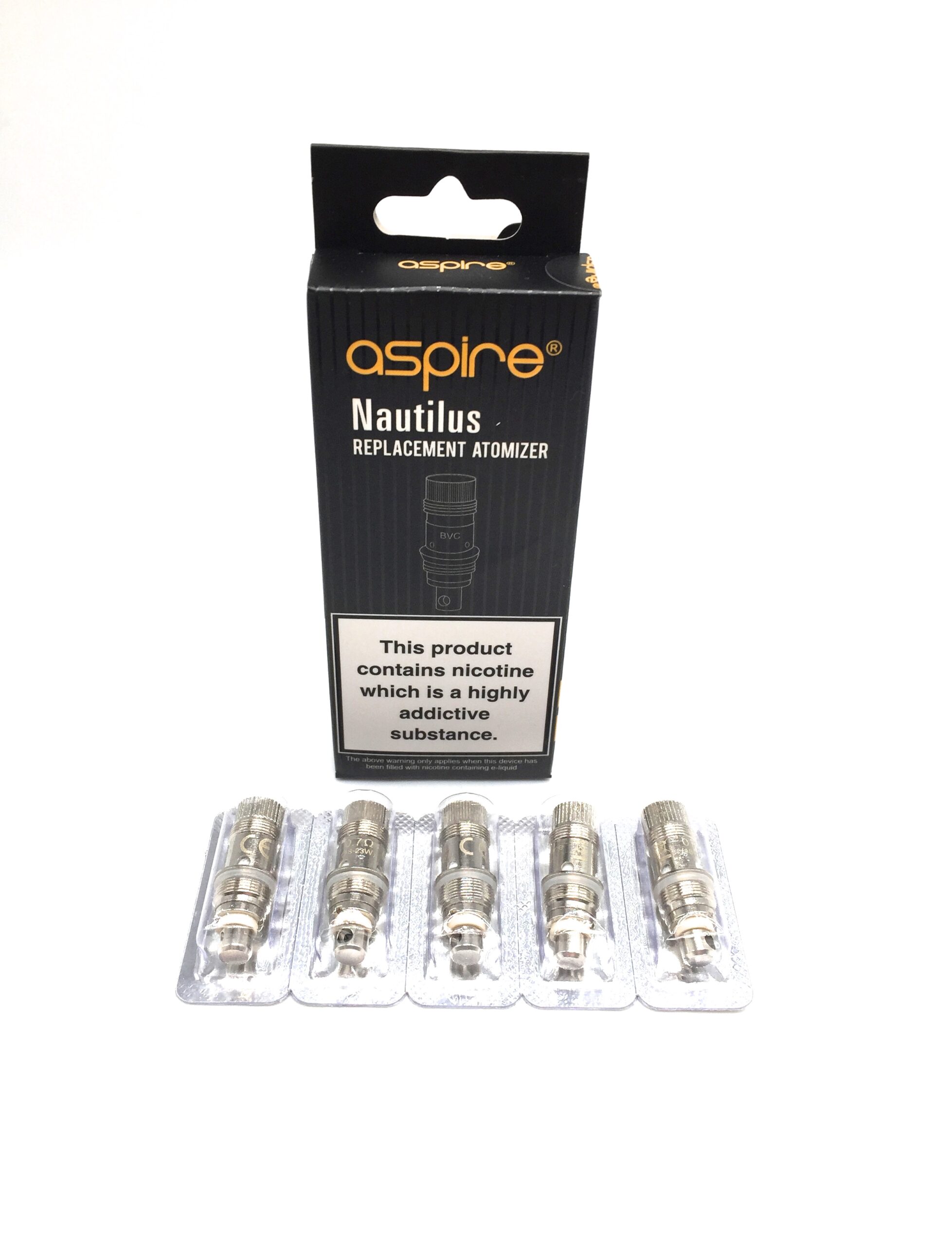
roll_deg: -1.4
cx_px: 467
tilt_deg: -40.9
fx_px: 1043
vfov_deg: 61.7
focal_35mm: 29
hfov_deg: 48.2
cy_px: 622
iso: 32
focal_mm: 4.15
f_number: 2.2
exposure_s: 1/395
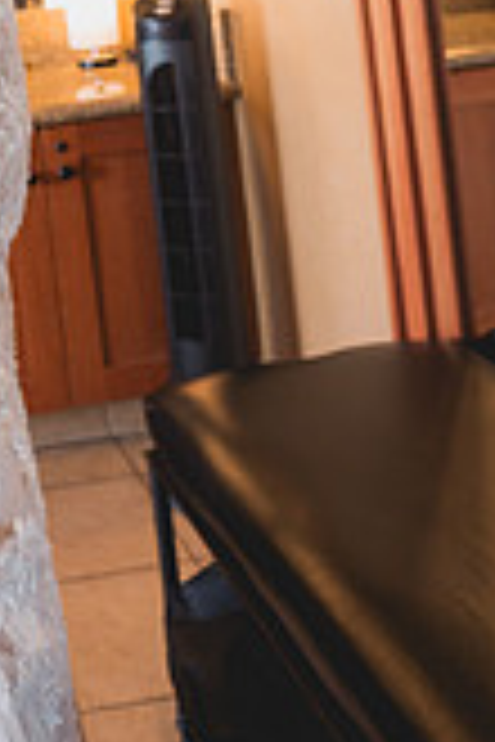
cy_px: -99
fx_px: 1011
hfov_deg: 24.0
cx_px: -158
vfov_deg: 34.2
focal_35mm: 49
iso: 1250
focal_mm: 18
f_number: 2.8
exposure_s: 1/320
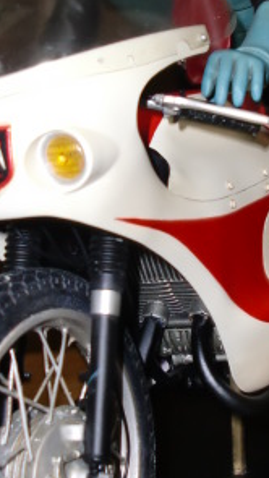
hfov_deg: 14.2
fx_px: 1078
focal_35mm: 85
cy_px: 217
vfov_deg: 25.0
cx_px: 149
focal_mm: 6.3
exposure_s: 1/30
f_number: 2.8
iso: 125
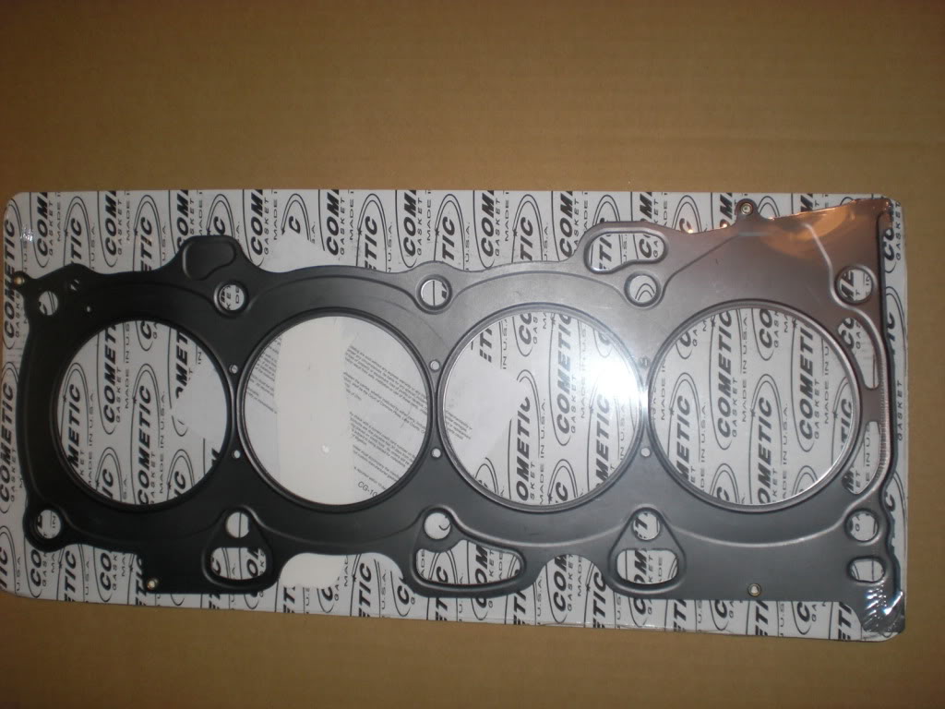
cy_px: 354
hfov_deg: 49.0
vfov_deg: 37.7
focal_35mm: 38
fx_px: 1037
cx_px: 472
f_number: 3.1
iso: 100
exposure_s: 1/60
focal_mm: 6.3
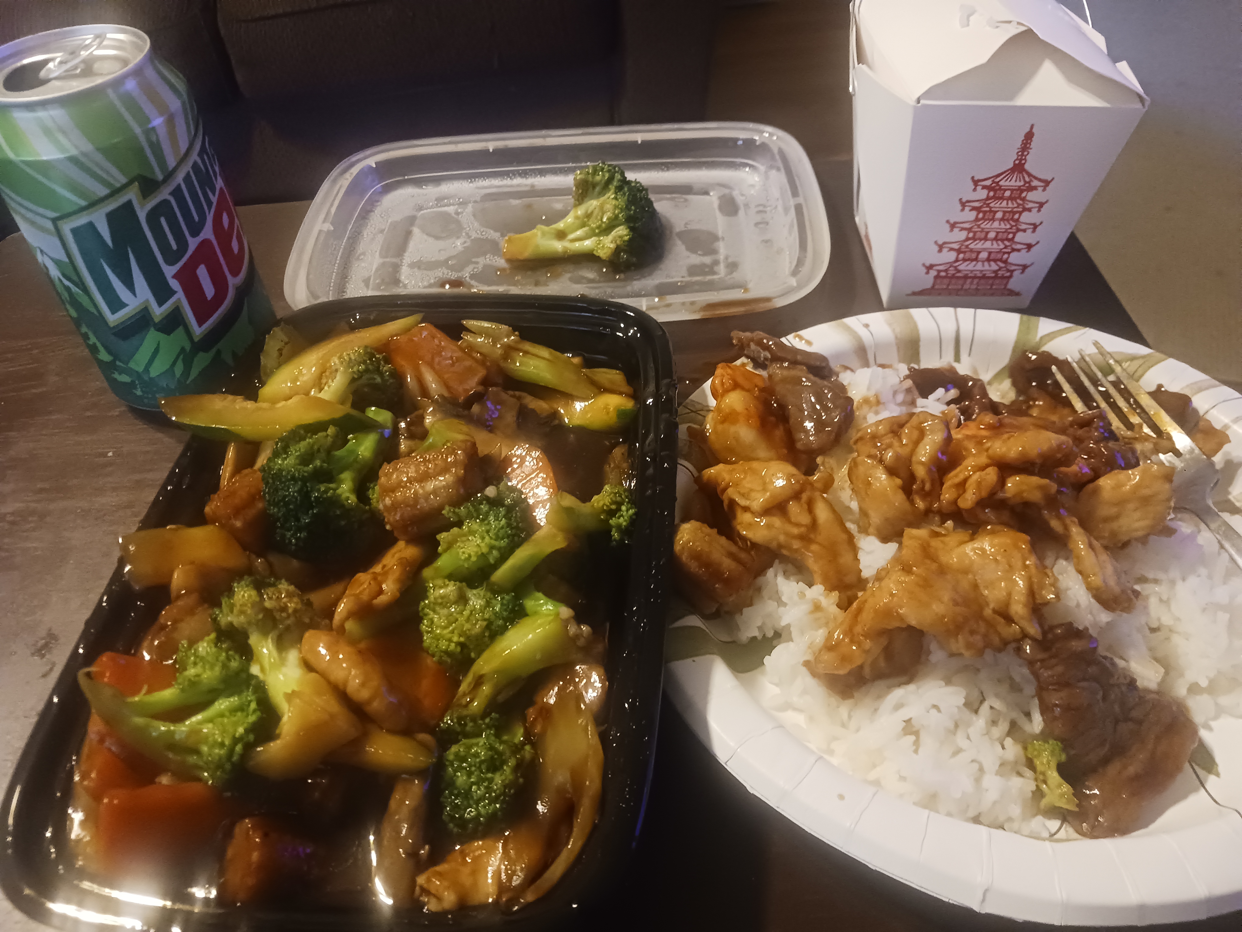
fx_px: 969
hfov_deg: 65.3
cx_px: 621
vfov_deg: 51.4
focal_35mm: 27
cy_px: 466
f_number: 1.8
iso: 800
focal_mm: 4
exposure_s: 1/17.1
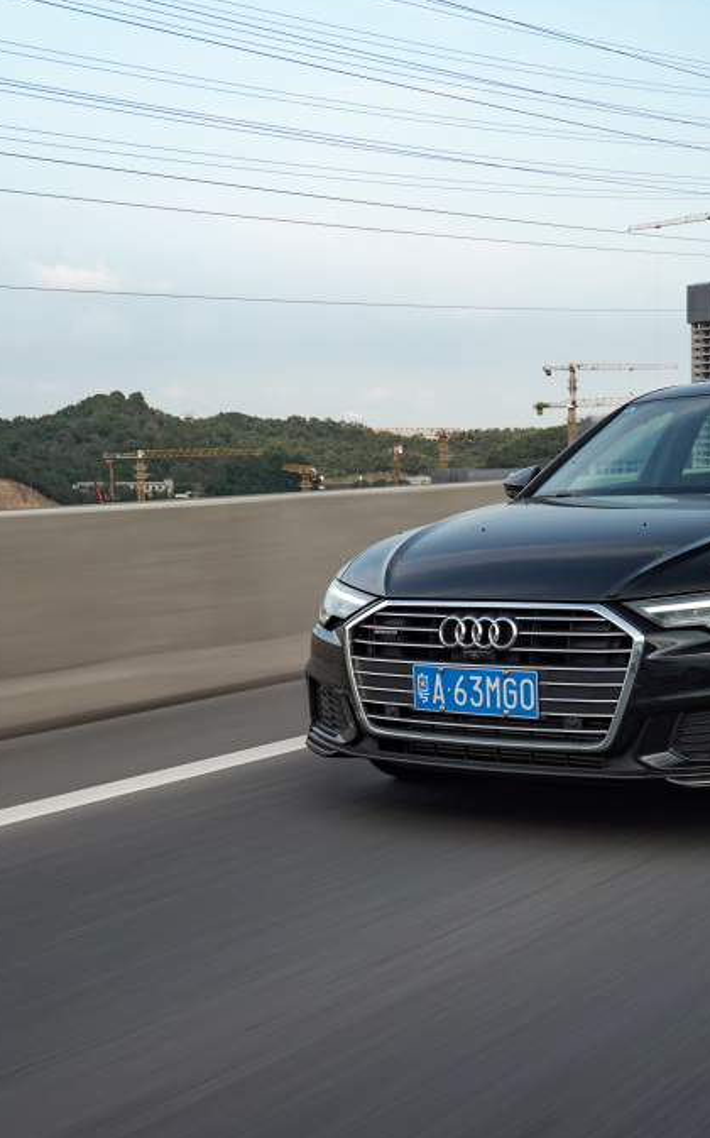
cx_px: 441
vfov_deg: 37.5
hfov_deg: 23.9
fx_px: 1674
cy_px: 536
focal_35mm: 54
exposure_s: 1/50
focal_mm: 33
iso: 100
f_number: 8
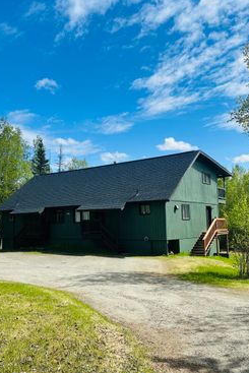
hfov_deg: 38.9
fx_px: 352
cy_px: 189
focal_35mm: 34
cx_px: 112
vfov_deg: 55.8
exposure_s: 1/4762
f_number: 1.78
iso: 80
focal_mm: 6.86
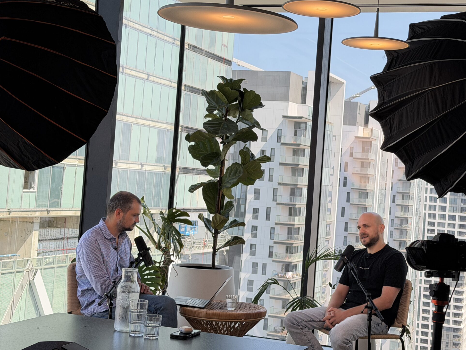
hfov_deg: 30.1
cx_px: 294
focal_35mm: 64
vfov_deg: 22.9
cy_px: 161
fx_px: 862
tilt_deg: +0.7
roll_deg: -3.6
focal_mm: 6.76
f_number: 1.78
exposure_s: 1/2033
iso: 64
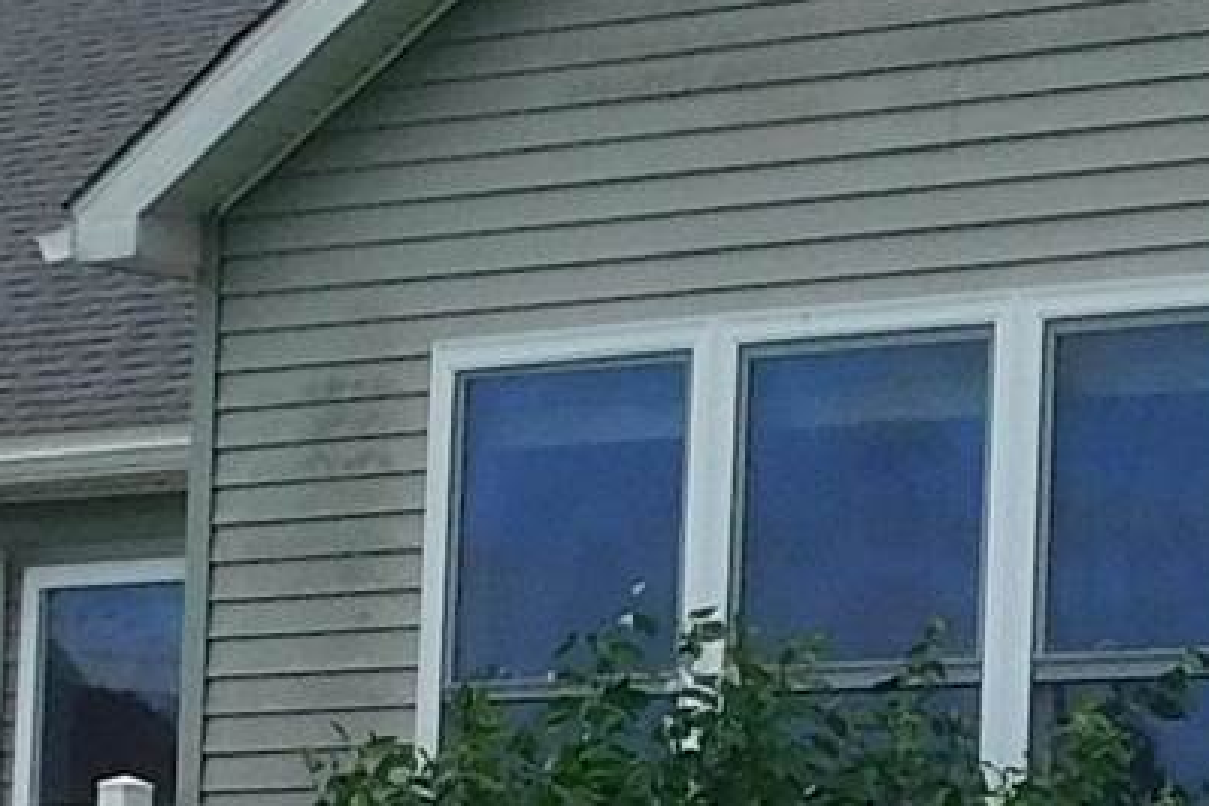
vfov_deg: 5.7
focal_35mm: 240
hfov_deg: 8.6
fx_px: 8059
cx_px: 718
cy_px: 809
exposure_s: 1/800
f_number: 3.2
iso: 125
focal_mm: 5.3
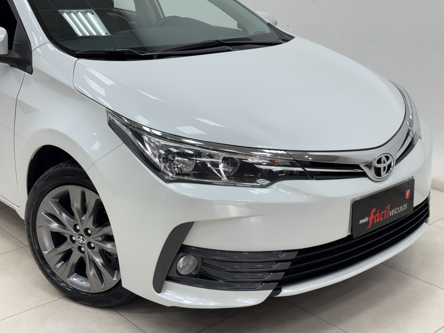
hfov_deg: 38.9
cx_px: 222
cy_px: 164
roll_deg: +0.2
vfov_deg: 29.7
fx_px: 629
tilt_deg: -17.0
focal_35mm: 49
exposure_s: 1/120
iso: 160
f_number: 1.78
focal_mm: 6.76
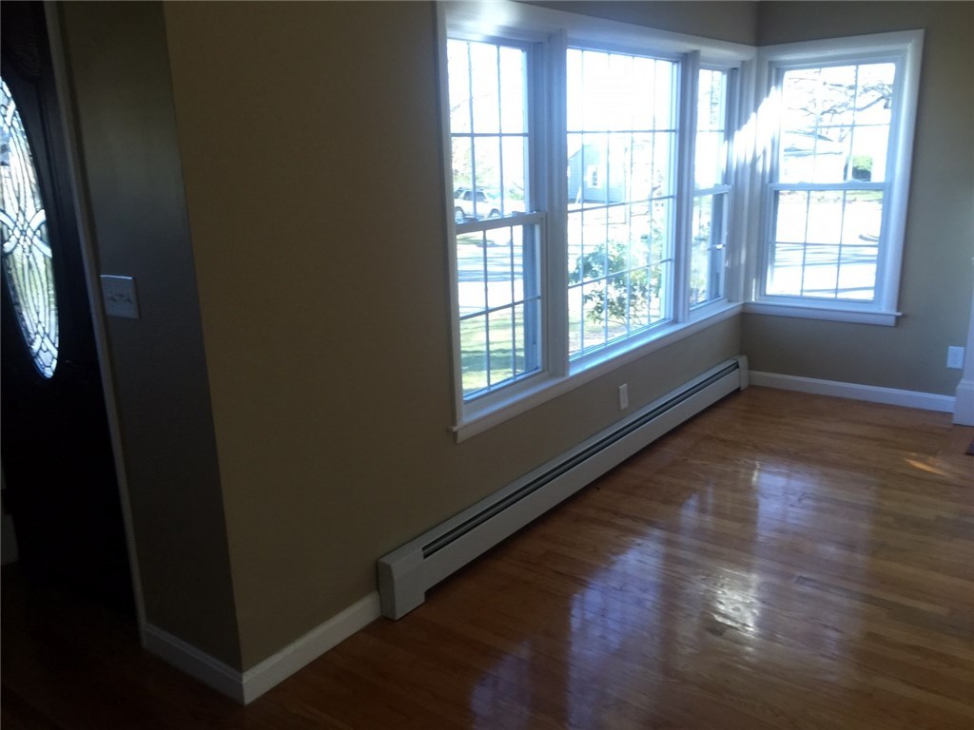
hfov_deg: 61.7
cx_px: 487
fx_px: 816
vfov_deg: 48.2
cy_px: 365
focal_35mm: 29
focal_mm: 4.15
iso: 50
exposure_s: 1/120
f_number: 2.2
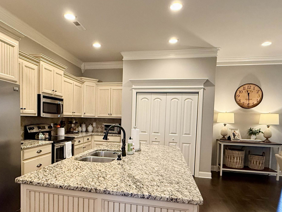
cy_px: 129
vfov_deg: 58.3
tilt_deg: -2.6
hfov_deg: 73.8
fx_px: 187
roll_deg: -1.5
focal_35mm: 23
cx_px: 129
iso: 400
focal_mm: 2.22
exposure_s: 1/60
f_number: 2.2
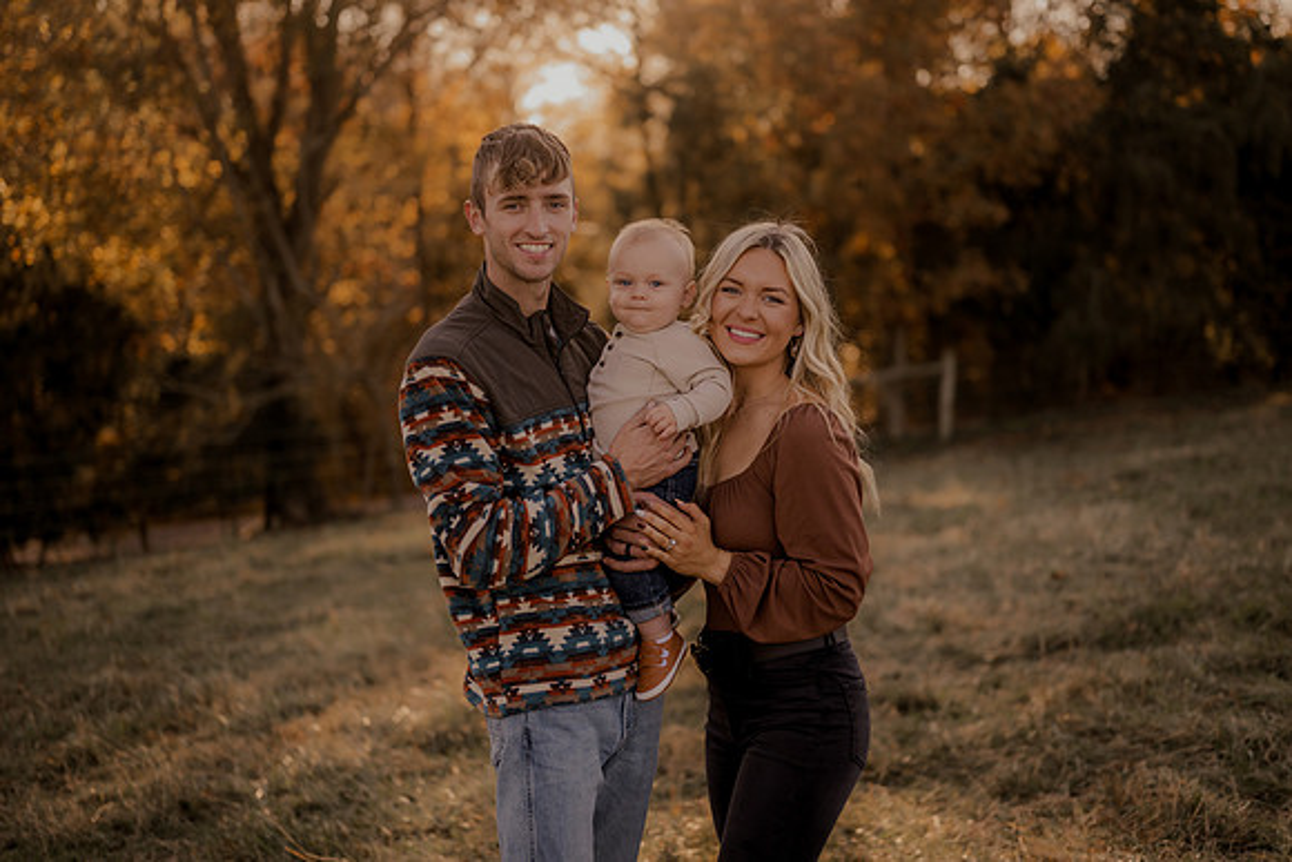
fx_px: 1795
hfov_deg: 39.6
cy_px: 431
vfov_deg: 27.0
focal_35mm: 50
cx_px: 646
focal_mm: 50
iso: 250
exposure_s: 1/1600
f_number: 1.8
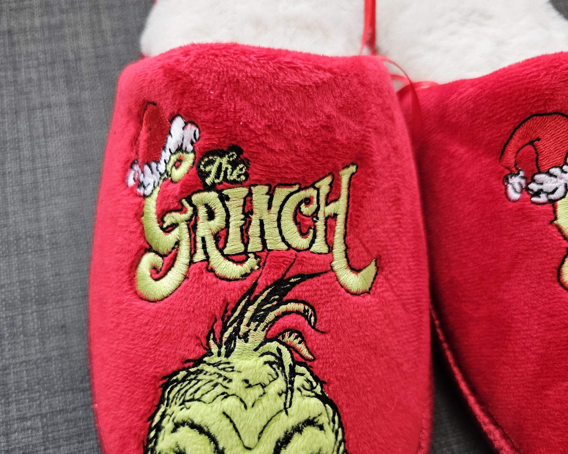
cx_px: 284
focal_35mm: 30
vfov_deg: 47.4
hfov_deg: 58.8
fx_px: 504
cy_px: 315
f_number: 1.7
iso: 200
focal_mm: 6.3
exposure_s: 1/51
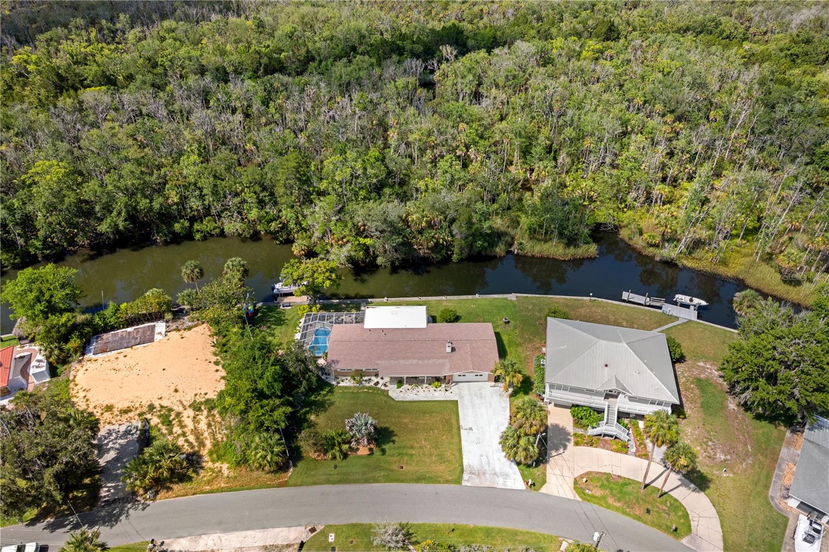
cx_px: 414
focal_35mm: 22
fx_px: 506
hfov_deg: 78.6
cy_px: 276
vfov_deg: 57.2
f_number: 2.8
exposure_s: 1/1600
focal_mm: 8.38
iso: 100
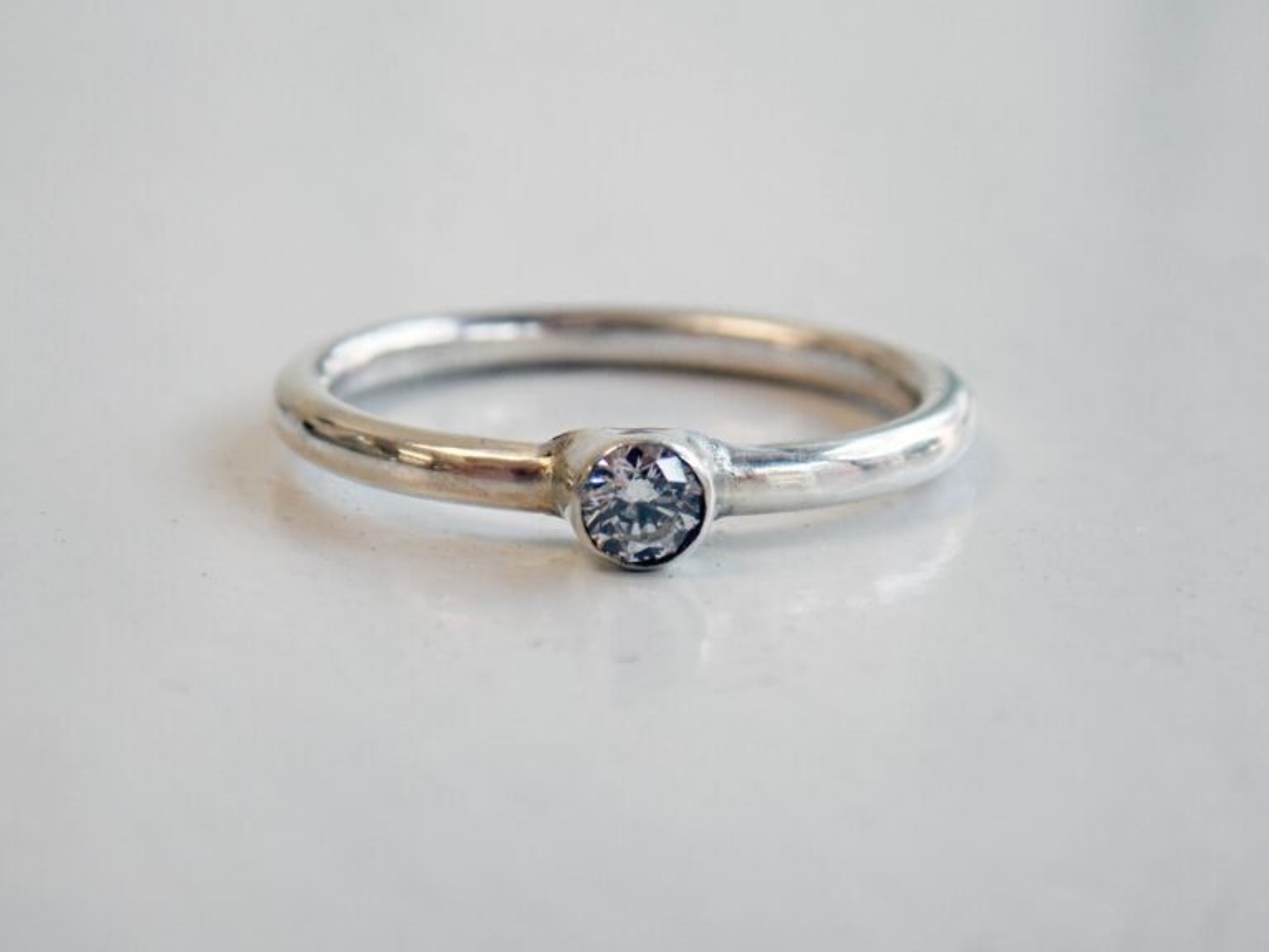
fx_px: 4326
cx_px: 634
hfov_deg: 16.7
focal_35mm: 118
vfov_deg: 12.6
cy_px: 476
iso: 80
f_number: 4.8
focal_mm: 20.9
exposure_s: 1/50
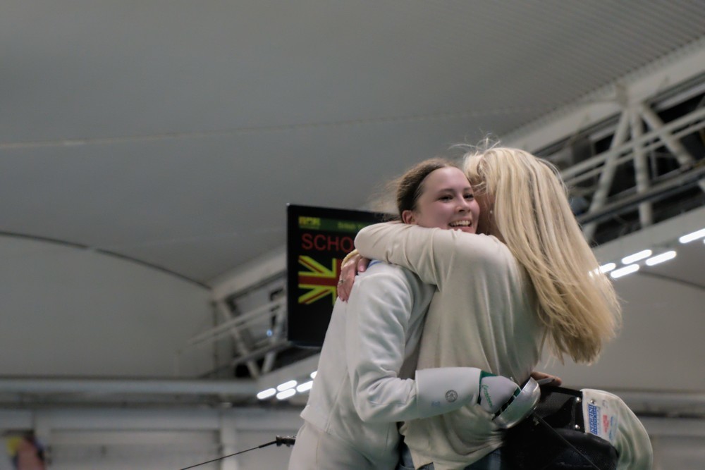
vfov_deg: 13.0
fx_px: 2056
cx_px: 352
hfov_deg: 19.5
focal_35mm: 105
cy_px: 235
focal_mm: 70
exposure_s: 1/400
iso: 5000
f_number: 5.6
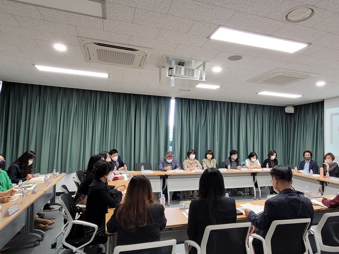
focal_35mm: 21
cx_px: 191
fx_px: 206
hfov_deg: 78.6
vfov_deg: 63.4
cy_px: 126
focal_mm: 1.74
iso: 250
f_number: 2.2
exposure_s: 1/60
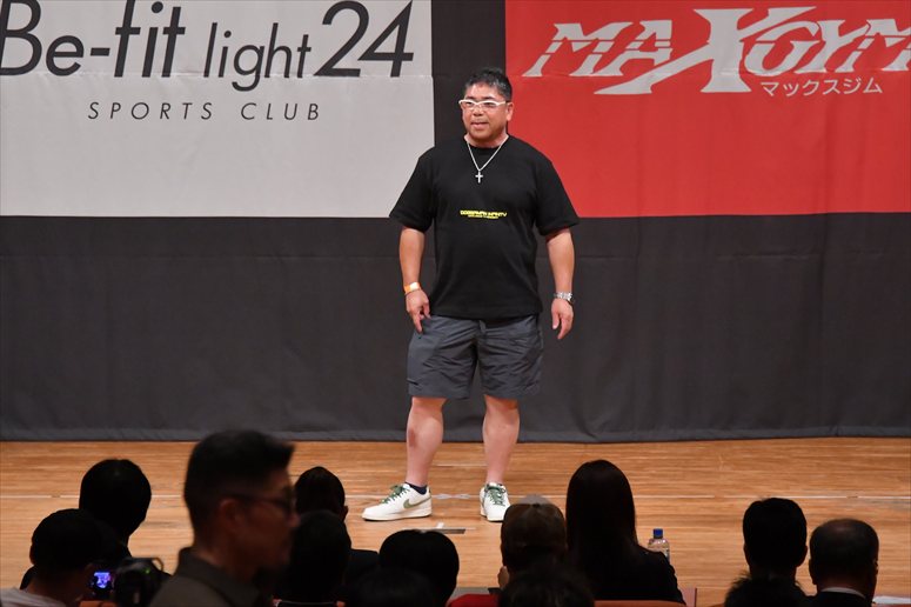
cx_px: 456
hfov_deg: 8.6
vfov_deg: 5.7
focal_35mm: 240
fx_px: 6070
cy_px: 304
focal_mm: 160
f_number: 5.6
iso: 5600
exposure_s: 1/400
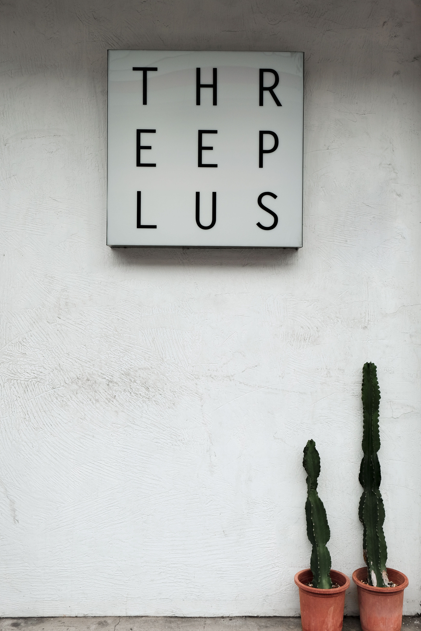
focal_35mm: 32
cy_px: 316
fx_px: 561
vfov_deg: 58.7
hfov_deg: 41.1
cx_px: 210
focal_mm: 21.4
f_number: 5
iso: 200
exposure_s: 1/150
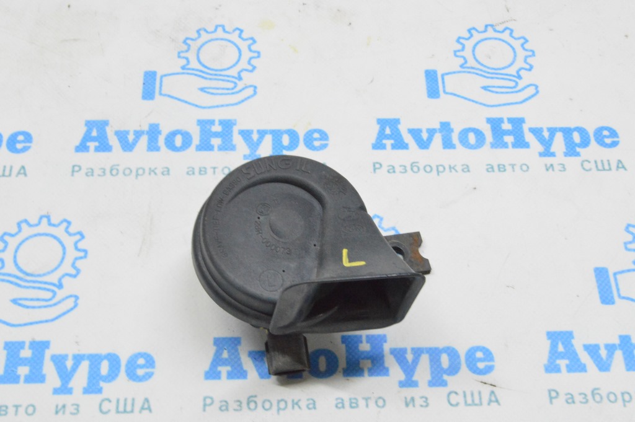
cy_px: 211
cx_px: 318
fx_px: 1005
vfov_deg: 23.7
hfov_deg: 35.1
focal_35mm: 57
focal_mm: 38
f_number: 20
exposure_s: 1/15
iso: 6400
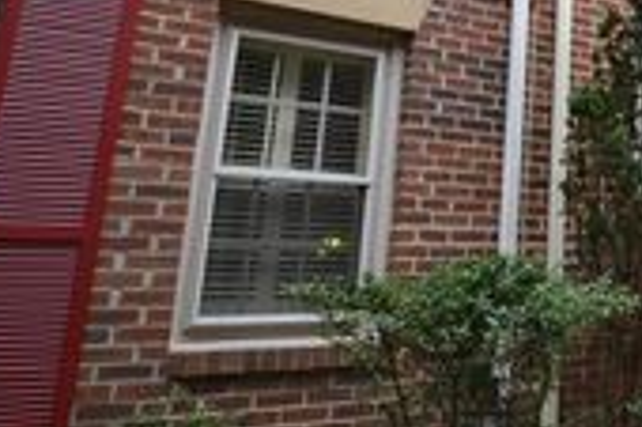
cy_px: -74
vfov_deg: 23.5
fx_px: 944
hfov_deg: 28.6
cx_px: 891
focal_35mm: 53
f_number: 5.6
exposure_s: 1/125
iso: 250
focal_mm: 12
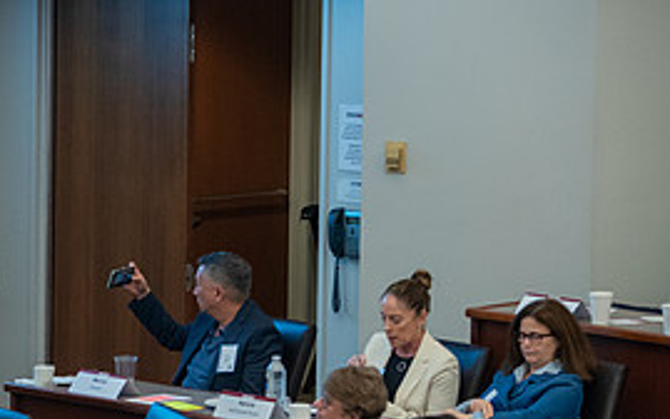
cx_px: -2
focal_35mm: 198
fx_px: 3615
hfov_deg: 10.5
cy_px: 317
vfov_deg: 6.6
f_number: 2.8
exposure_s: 1/160
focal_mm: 90
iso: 2000
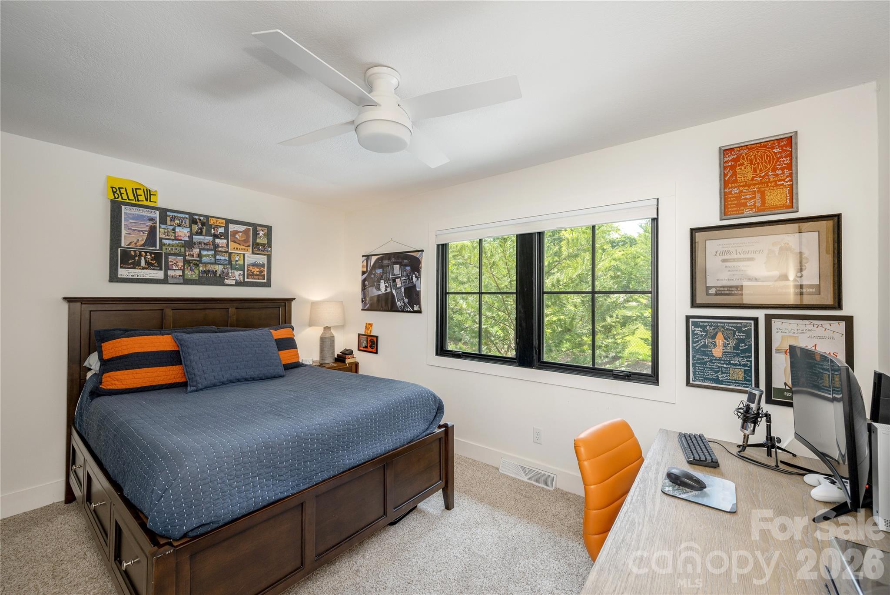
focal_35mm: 14
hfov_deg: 104.2
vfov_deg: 81.3
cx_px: 445
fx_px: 346
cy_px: 298
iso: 320
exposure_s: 1/125
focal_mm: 14
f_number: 7.1
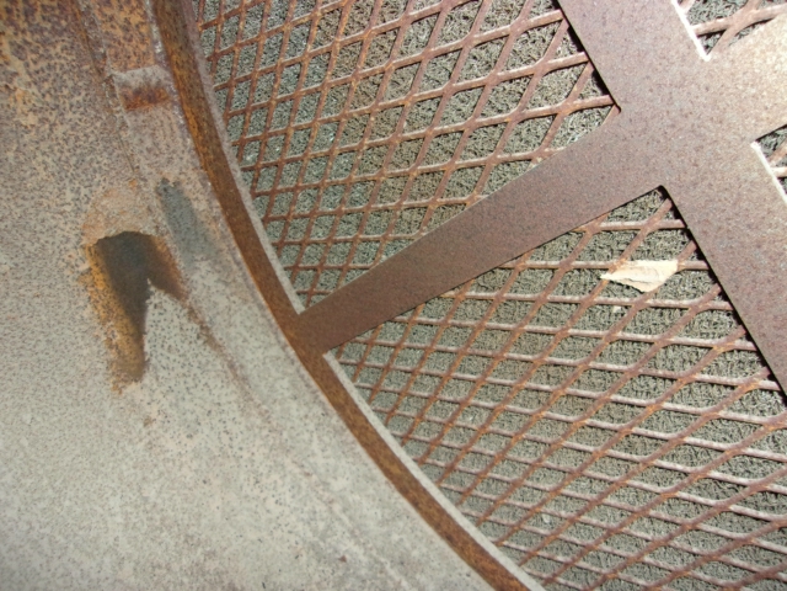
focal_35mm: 27
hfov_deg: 65.3
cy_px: 296
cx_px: 394
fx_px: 614
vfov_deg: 51.4
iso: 200
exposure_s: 1/34
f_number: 3
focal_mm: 4.9
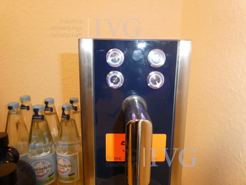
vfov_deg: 56.8
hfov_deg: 71.6
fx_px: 171
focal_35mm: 24
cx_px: 123
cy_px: 92
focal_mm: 4.3
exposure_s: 1/125
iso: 500
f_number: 3.3
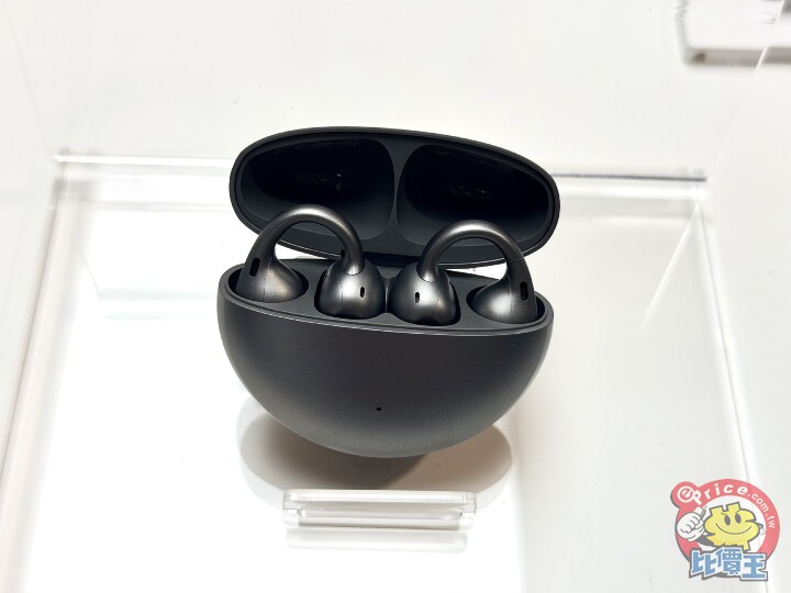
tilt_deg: -57.8
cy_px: 296
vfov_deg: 30.3
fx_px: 1097
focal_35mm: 48
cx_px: 396
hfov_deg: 39.7
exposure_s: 1/184
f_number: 1.78
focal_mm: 6.76
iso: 50
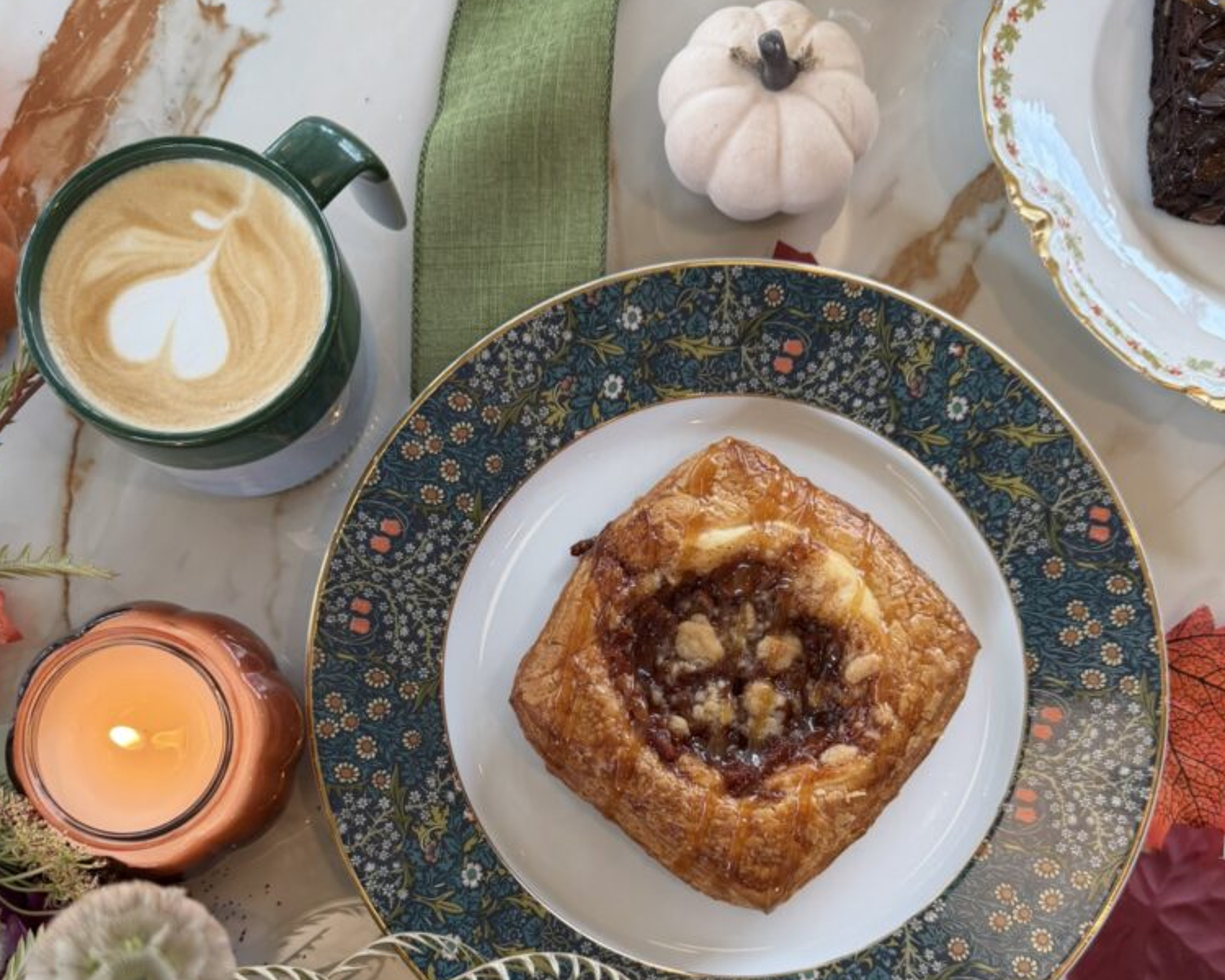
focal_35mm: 32
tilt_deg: -83.9
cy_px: 660
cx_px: 604
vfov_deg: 45.1
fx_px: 1160
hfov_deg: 55.7
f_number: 1.78
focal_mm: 6.76
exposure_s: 1/131
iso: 100
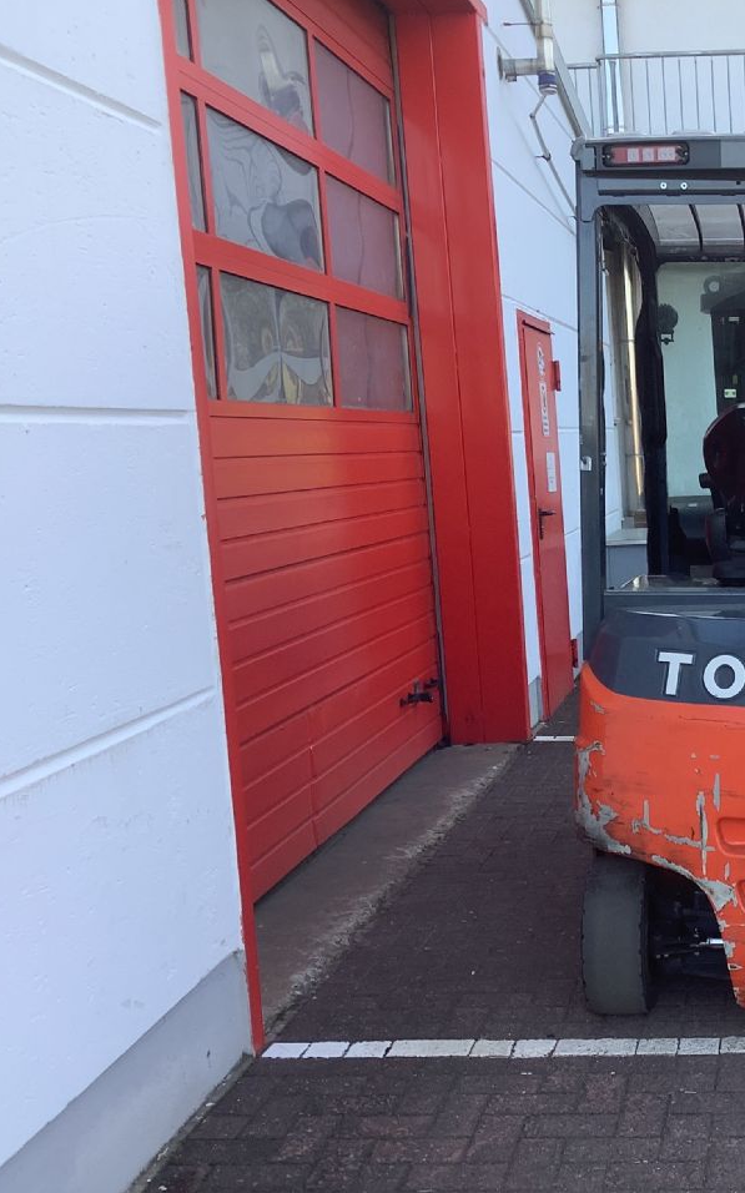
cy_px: 595
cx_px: 786
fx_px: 1430
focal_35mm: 44
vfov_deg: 45.3
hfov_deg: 27.1
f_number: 2.4
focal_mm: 3.3
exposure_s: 1/100
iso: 32
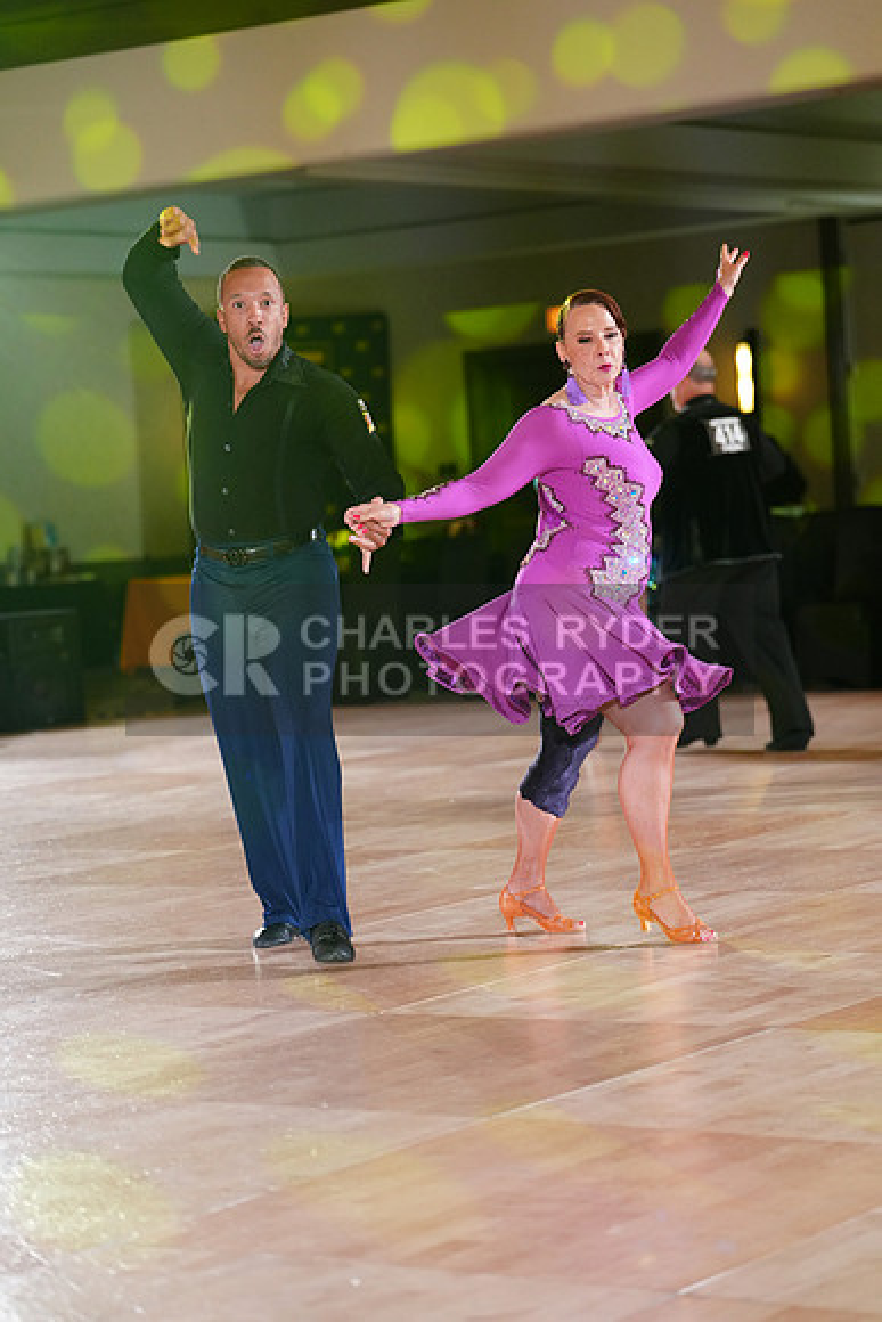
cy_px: 661
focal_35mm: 90
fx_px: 3305
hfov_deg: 15.2
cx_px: 441
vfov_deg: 22.6
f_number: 2.8
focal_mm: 90
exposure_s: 1/400
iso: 2500
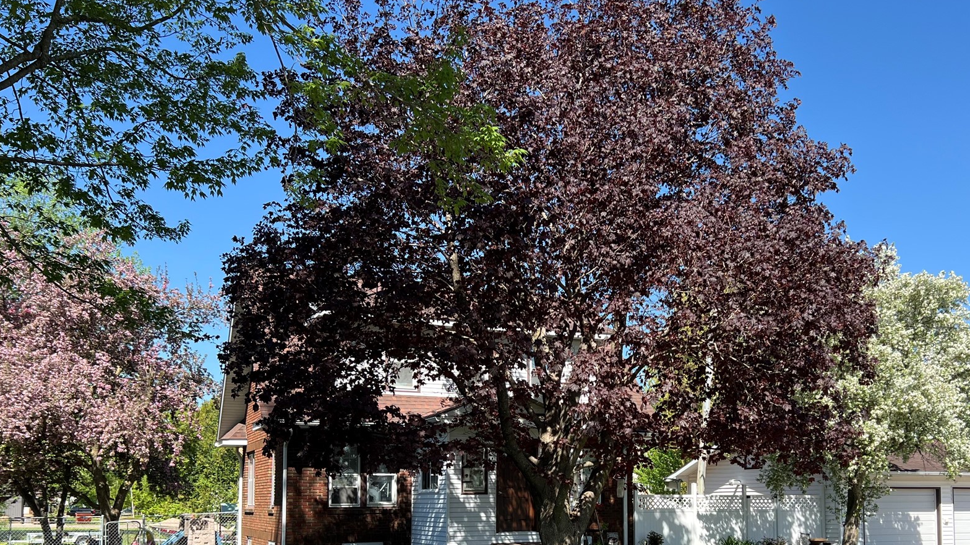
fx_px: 952
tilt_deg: +4.4
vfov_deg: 31.2
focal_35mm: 37
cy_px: 437
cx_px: 575
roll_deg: +0.4
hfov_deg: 53.7
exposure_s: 1/1934
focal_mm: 5.7
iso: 50
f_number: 1.5
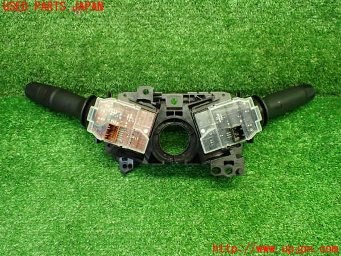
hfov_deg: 56.8
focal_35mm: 32
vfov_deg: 44.2
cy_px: 128
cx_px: 170
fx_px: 315
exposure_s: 1/80
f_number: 2.4
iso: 800
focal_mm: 5.79
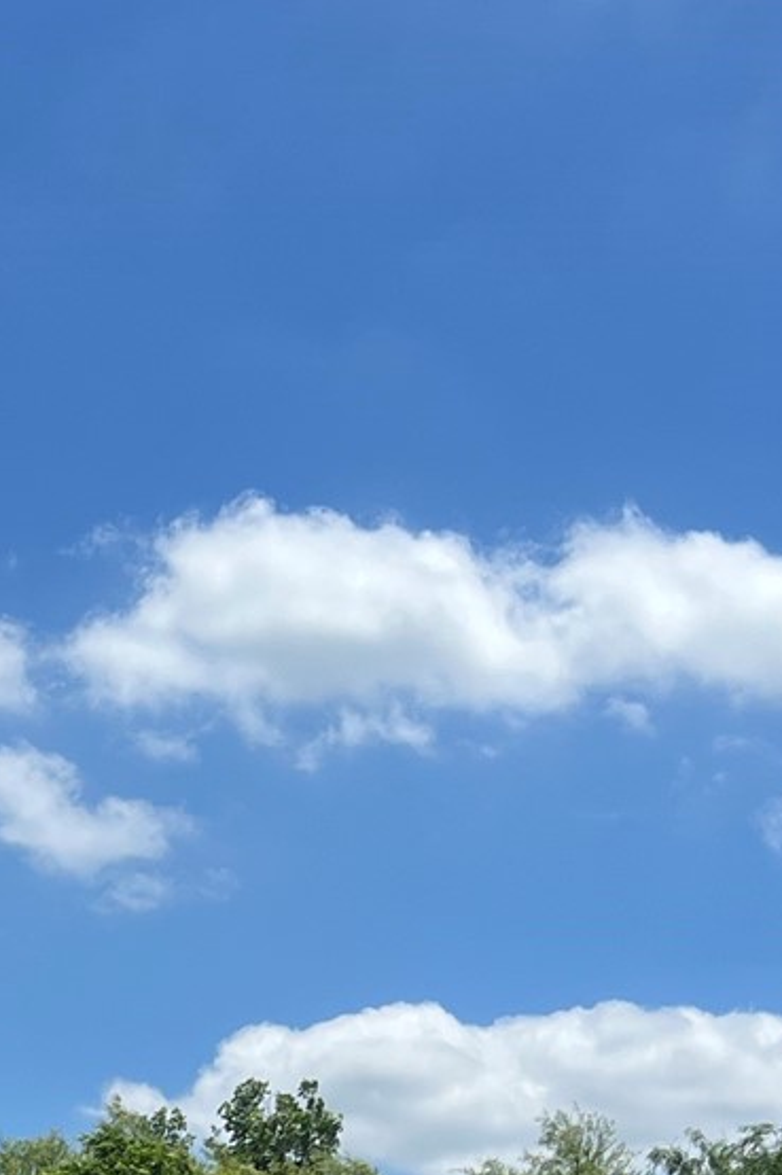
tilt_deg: +2.9
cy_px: 1527
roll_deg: -0.9
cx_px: -85
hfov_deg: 13.4
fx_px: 3260
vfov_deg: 18.9
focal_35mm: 100
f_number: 1.5
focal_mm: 5.7
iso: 50
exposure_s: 1/6211
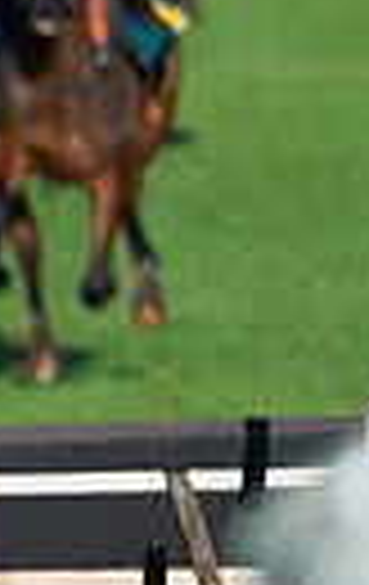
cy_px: 339
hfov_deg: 0.8
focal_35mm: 1562
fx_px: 24968
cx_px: -1072
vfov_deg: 1.3
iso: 250
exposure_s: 1/4000
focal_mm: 200
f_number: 3.5
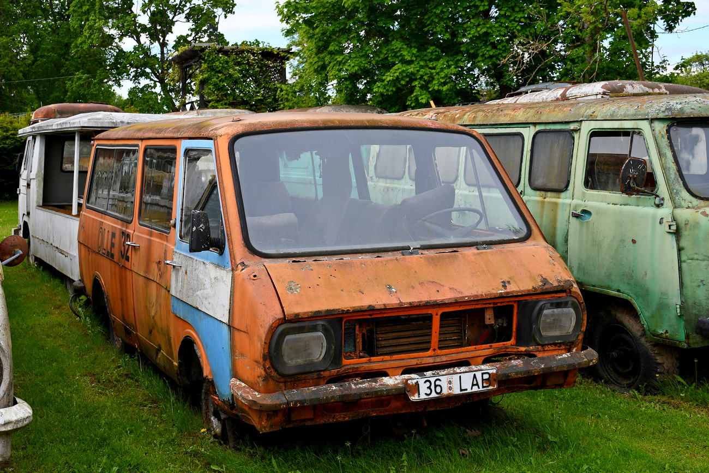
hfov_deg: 48.5
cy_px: 236
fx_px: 788
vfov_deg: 33.4
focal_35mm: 40
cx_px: 354
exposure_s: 1/500
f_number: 6.3
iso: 200
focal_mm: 27
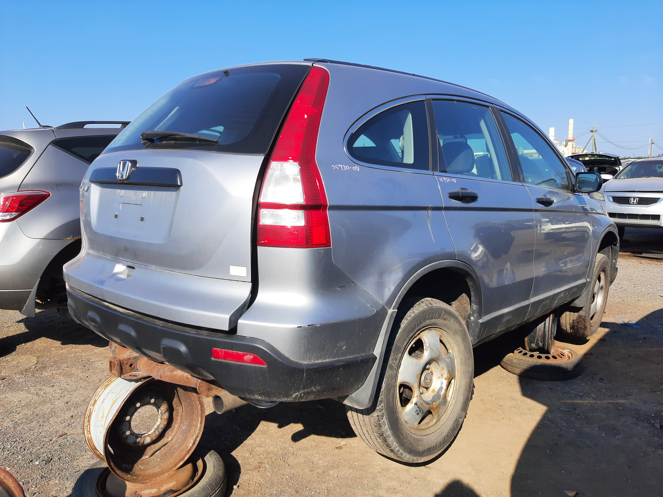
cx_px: 332
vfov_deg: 53.1
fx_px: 498
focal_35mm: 26
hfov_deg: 67.3
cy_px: 248
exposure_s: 1/1099
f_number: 1.7
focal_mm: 3.92
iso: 40
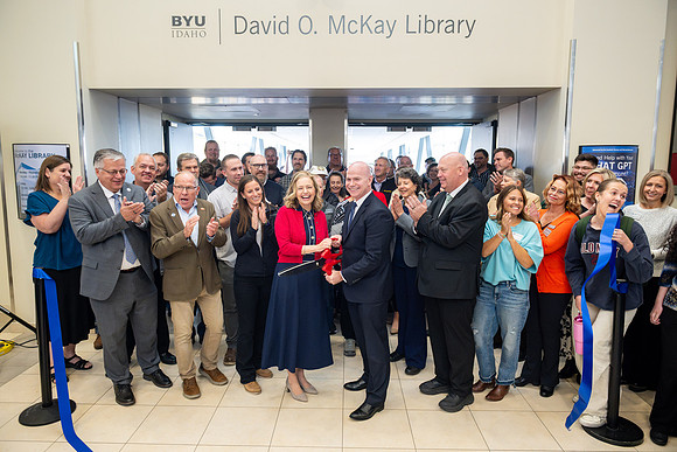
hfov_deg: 73.7
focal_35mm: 24
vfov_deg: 53.2
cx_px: 338
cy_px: 226
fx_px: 451
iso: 4000
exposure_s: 1/320
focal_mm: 24
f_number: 4
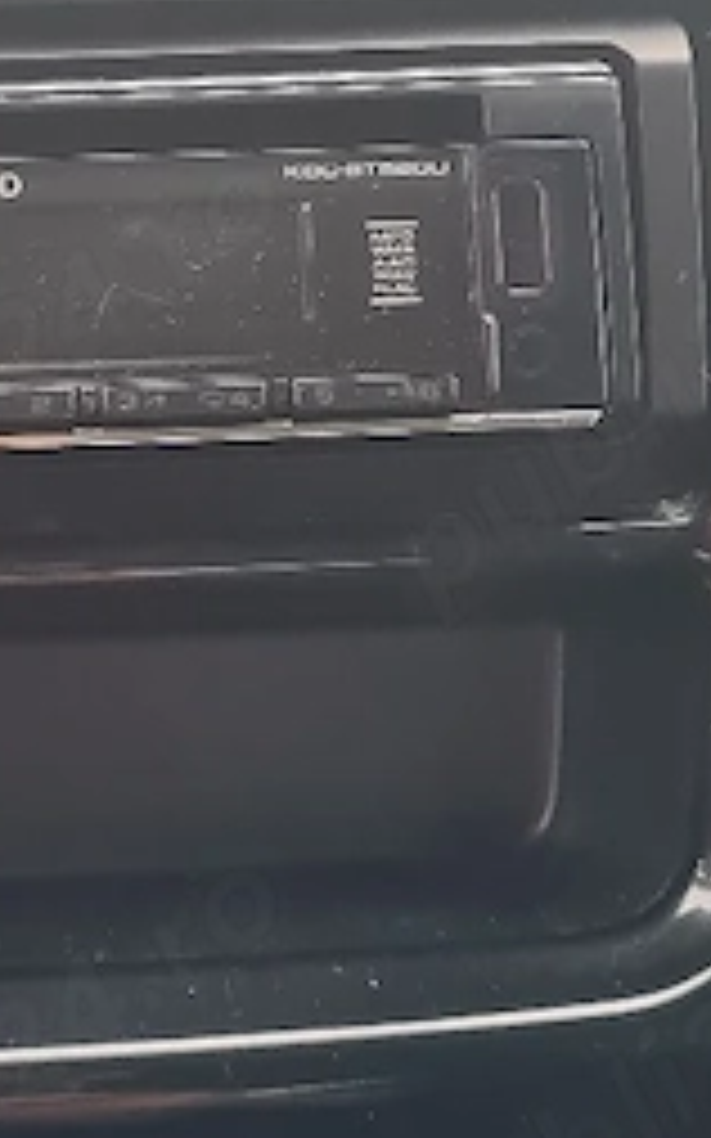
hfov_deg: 14.9
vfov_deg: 23.8
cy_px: 486
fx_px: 2699
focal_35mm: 87
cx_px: 166
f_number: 1.8
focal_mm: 5.4
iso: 200
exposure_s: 1/50
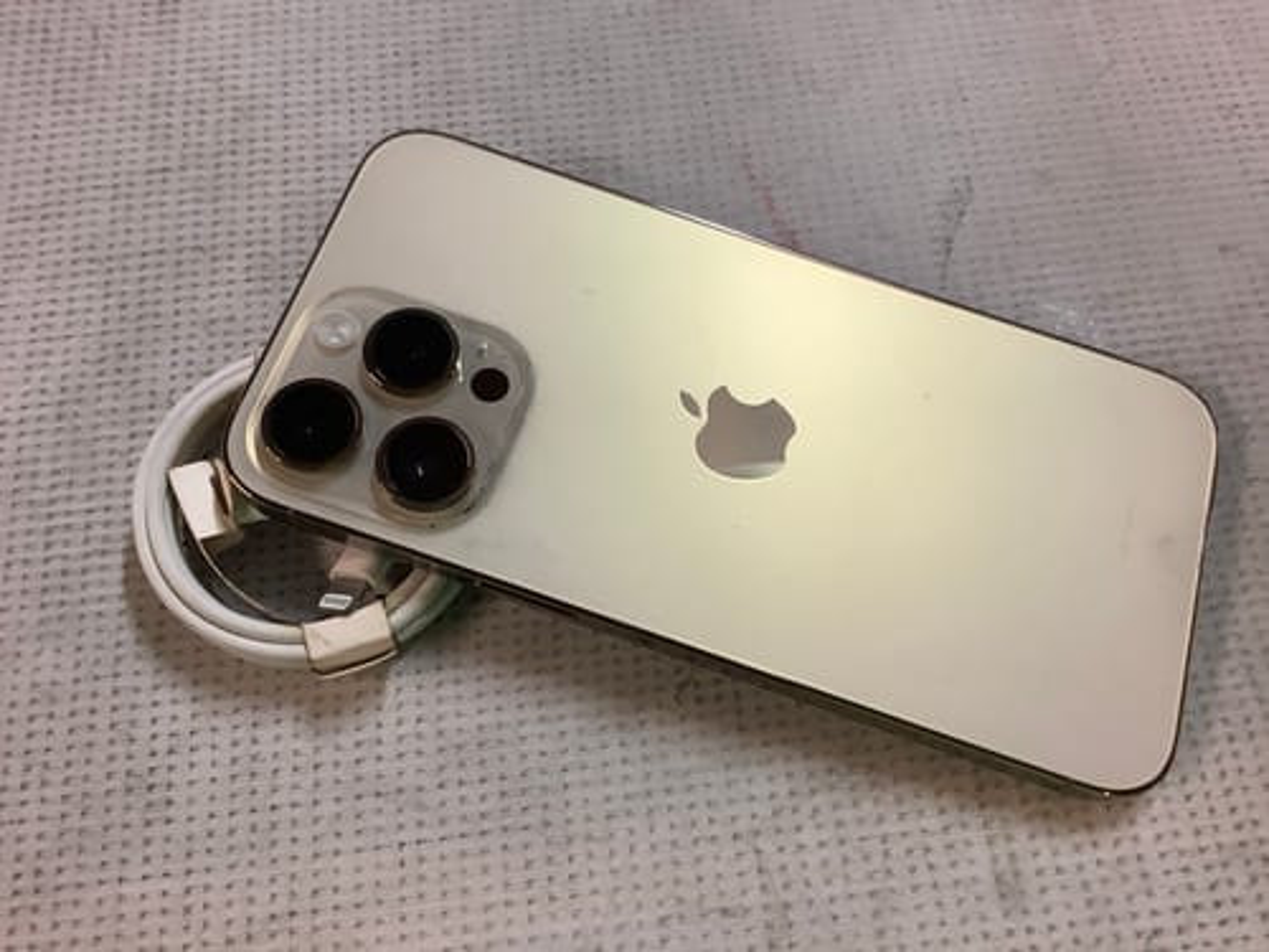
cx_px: 634
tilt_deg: -66.4
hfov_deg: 58.4
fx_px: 1136
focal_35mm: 31
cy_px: 476
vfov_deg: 45.4
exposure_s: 1/50
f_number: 2.4
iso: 125
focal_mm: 3.3
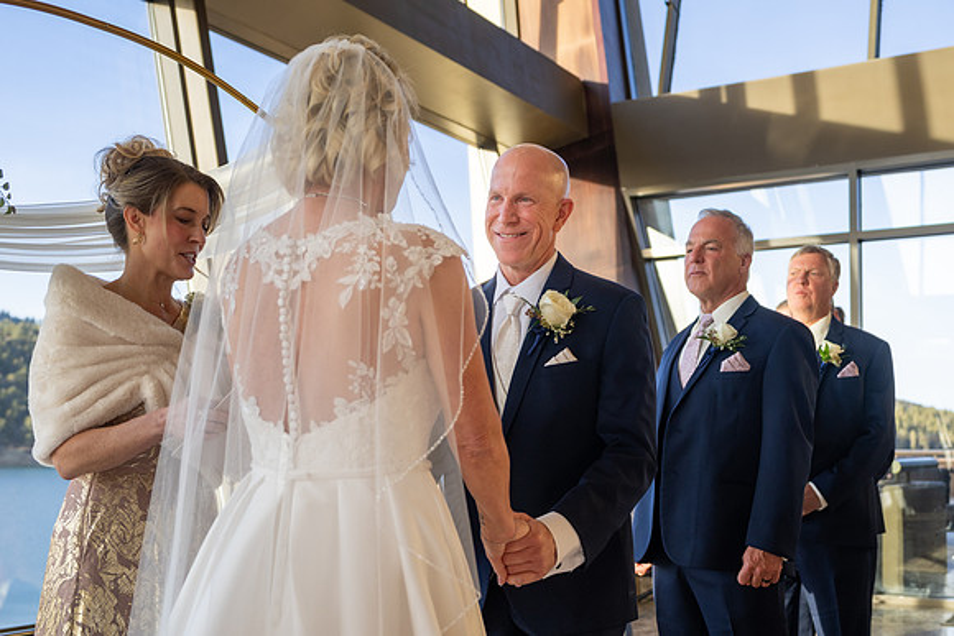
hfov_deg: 48.2
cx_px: 503
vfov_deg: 33.1
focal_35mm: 40
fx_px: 1067
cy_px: 385
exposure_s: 1/200
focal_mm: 29
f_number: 2.8
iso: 160
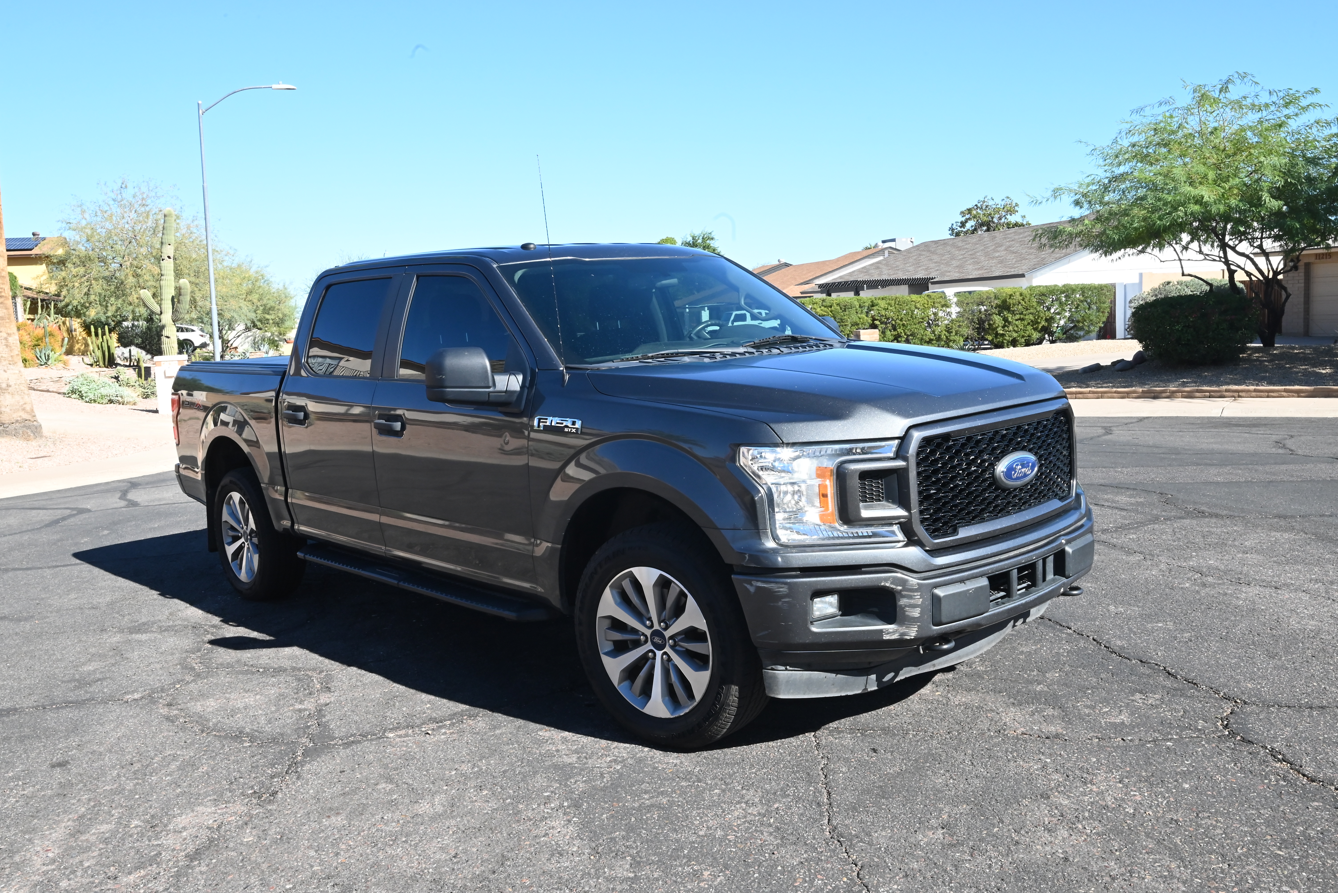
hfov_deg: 61.9
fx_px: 1115
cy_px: 446
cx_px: 669
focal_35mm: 30
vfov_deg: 43.6
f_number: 22
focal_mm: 30
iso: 1400
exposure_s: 1/200
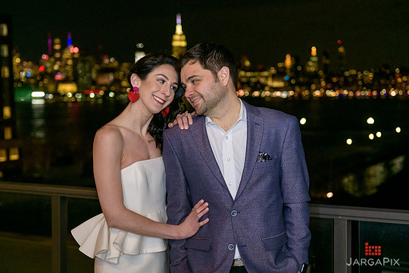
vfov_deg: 23.4
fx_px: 659
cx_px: 217
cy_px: 135
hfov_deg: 34.5
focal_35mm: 58
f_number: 3.2
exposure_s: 1/125
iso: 1600
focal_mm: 50
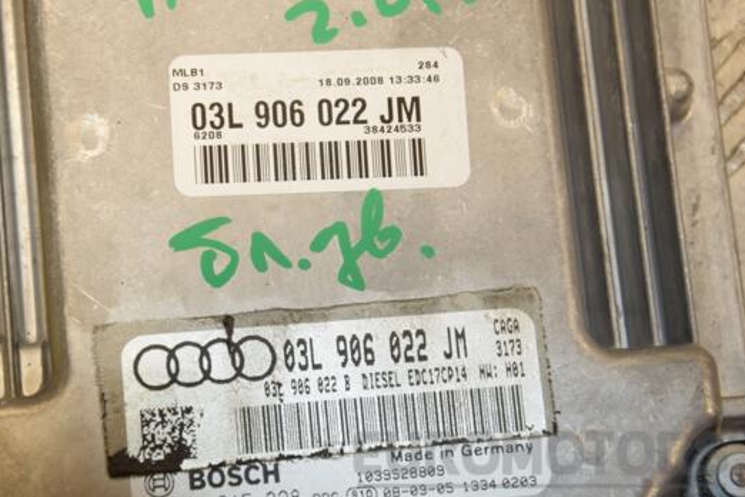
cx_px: 327
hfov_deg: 14.0
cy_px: 263
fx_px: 3033
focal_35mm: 147
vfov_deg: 9.4
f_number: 9
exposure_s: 1/200
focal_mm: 85
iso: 800
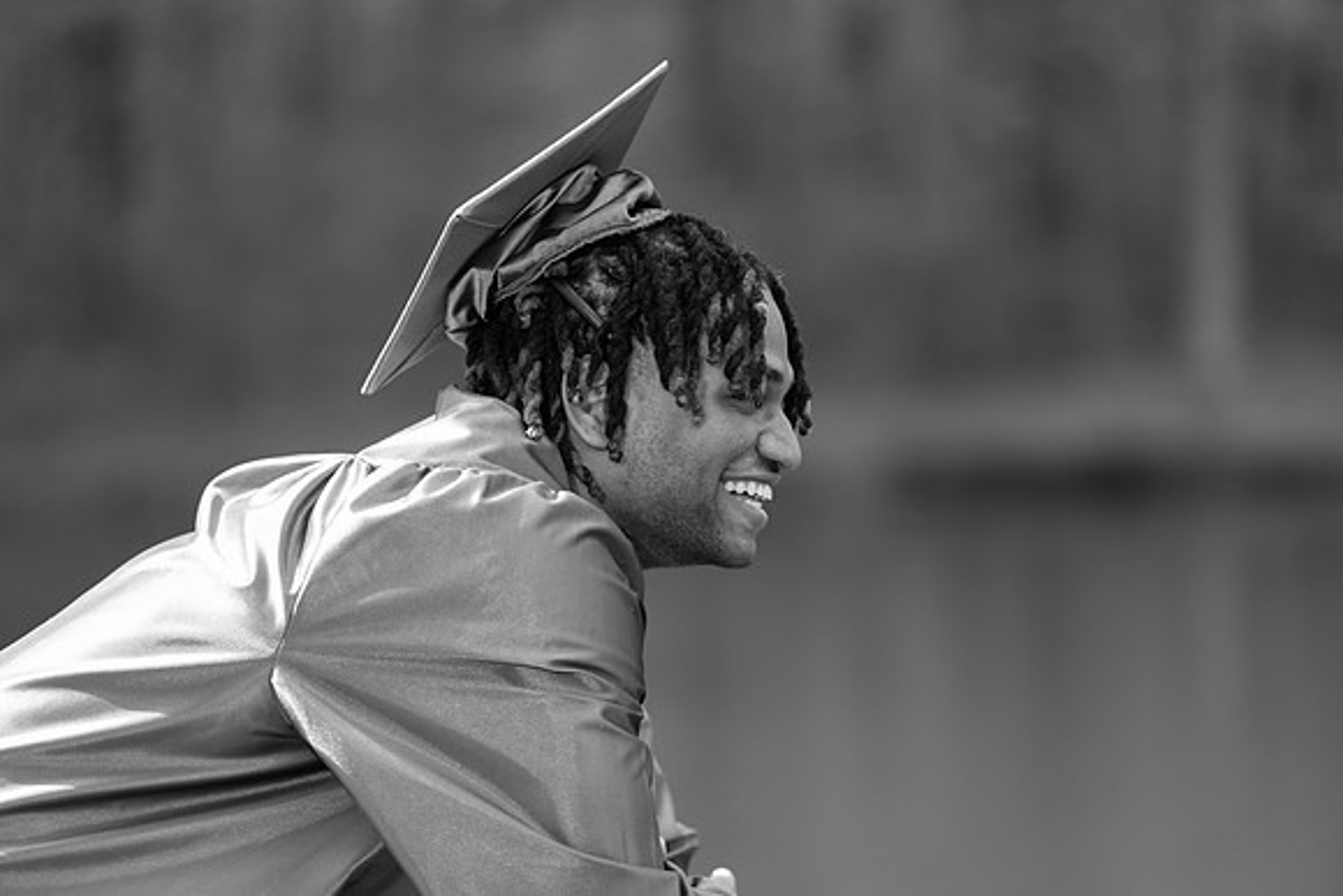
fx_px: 6716
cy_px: 448
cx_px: 672
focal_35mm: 180
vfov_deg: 7.6
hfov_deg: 11.4
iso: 100
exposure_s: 1/200
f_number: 2.8
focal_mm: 180
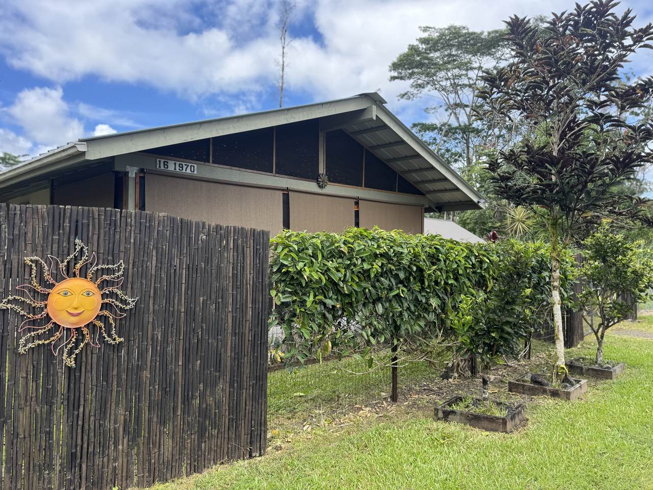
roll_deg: +1.8
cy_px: 245
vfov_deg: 56.8
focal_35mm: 24
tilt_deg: +0.1
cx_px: 326
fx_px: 453
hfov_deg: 71.6
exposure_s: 1/1010
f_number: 1.78
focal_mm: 6.76
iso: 80
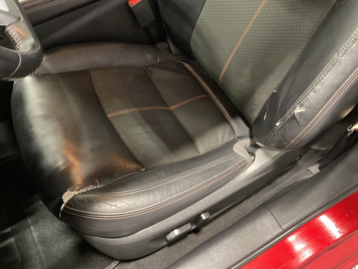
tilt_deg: -55.3
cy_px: 134
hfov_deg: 61.7
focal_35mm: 29
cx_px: 179
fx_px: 300
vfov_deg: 48.2
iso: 500
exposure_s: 1/30
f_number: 1.8
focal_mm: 3
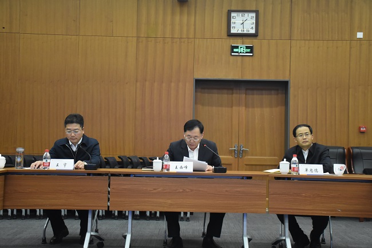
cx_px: 186
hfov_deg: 43.6
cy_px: 124
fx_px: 465
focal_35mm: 45
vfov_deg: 29.8
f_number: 4
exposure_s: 1/60
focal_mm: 30
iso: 3200
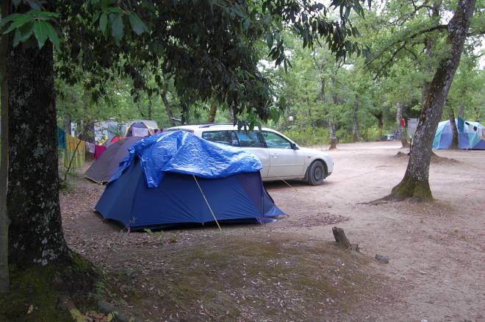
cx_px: 242
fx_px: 525
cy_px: 161
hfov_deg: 49.6
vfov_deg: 34.1
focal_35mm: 39
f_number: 8
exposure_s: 1/50
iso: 400
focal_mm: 26
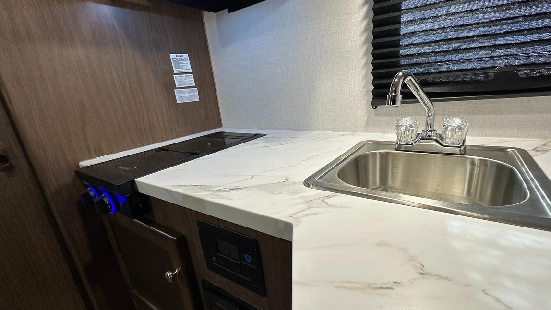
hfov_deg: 95.8
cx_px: 291
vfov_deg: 63.9
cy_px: 159
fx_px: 248
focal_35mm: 17
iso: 160
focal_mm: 2.22
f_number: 2.2
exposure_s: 1/99
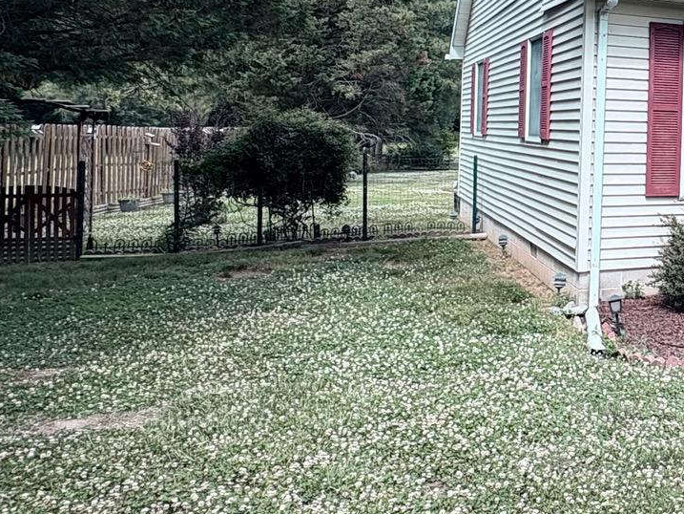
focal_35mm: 40
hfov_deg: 37.8
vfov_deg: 35.1
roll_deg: -2.1
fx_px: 791
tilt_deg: +1.3
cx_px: 776
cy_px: 119
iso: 50
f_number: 2.2
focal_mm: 2.22
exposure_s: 1/405
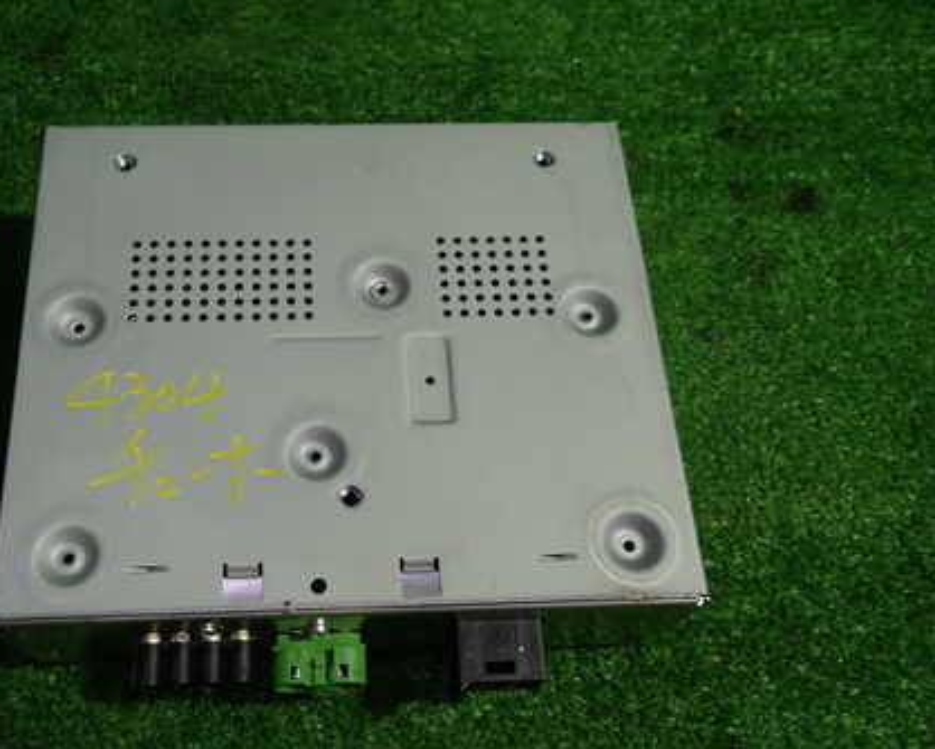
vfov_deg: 42.3
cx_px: 362
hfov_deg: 51.1
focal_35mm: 35
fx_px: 969
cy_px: 396
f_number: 2
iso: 100
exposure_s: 1/60
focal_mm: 4.5
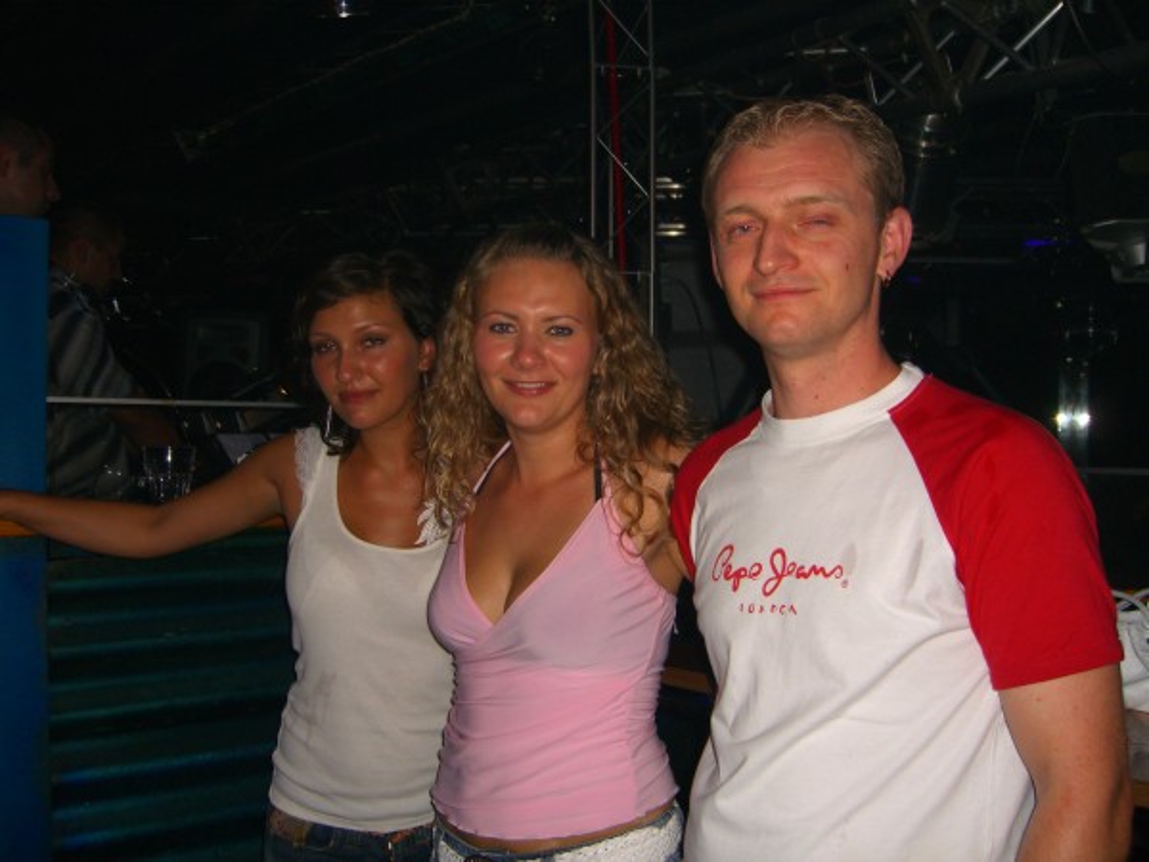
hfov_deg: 49.0
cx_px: 574
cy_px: 431
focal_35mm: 38
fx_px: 1261
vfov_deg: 37.7
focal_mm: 7.9
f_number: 2.8
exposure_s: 1/60
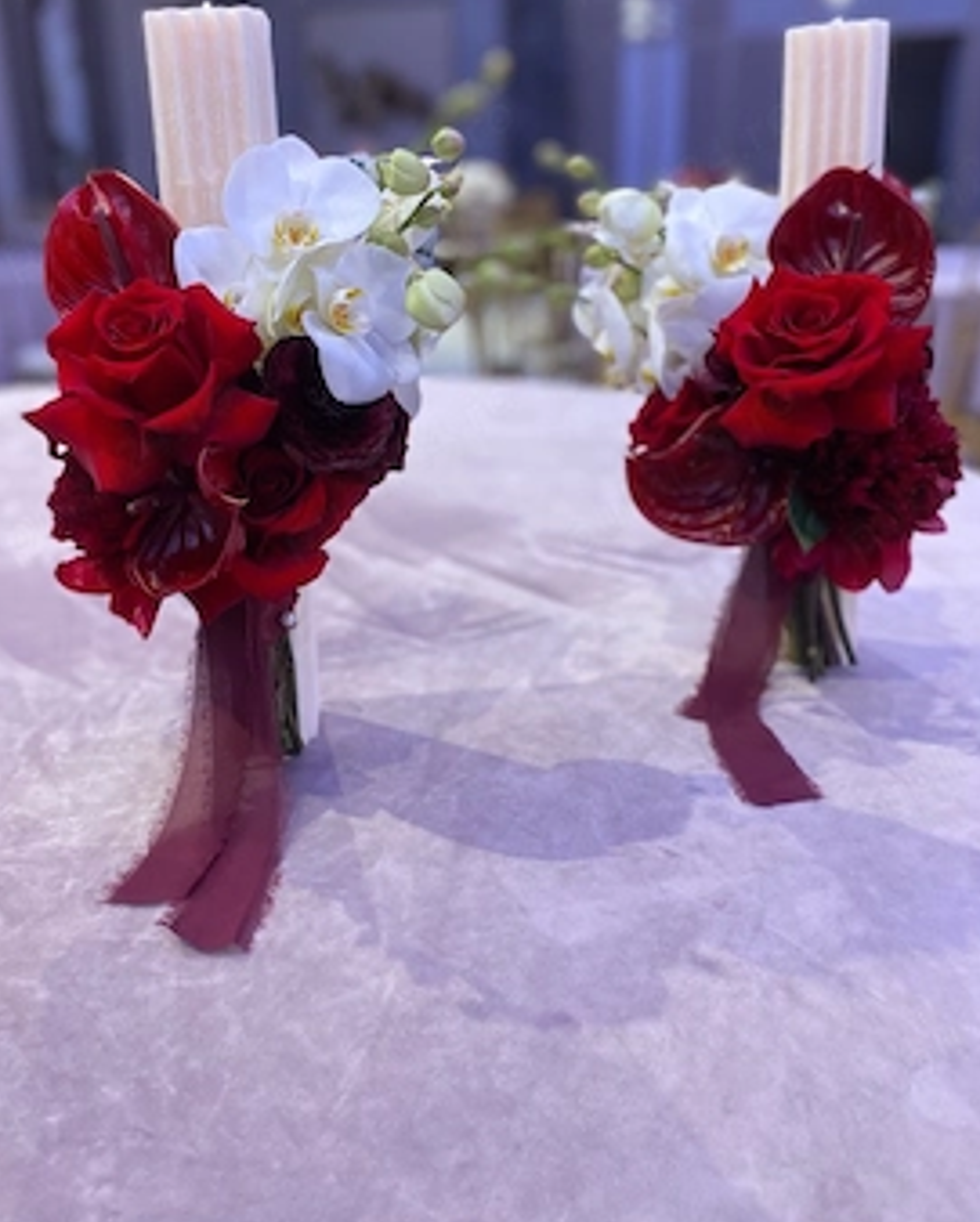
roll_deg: +1.0
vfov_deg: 58.4
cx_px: 470
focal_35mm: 30
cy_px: 513
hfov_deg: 48.6
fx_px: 1086
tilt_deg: -15.7
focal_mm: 4.25
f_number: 1.8
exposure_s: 1/50
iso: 64
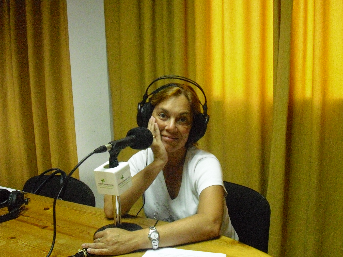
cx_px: 189
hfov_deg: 43.8
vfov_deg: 33.6
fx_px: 426
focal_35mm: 43
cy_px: 134
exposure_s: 1/125
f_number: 2.8
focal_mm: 6.2
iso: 800
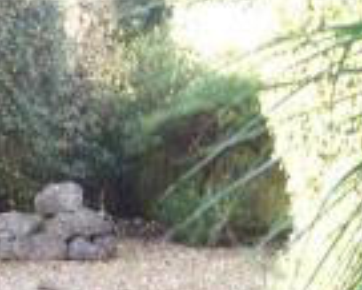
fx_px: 1619
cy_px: 355
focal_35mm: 151
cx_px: -60
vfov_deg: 10.1
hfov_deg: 12.5
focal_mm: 5.85
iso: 64
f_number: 3.2
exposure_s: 1/40
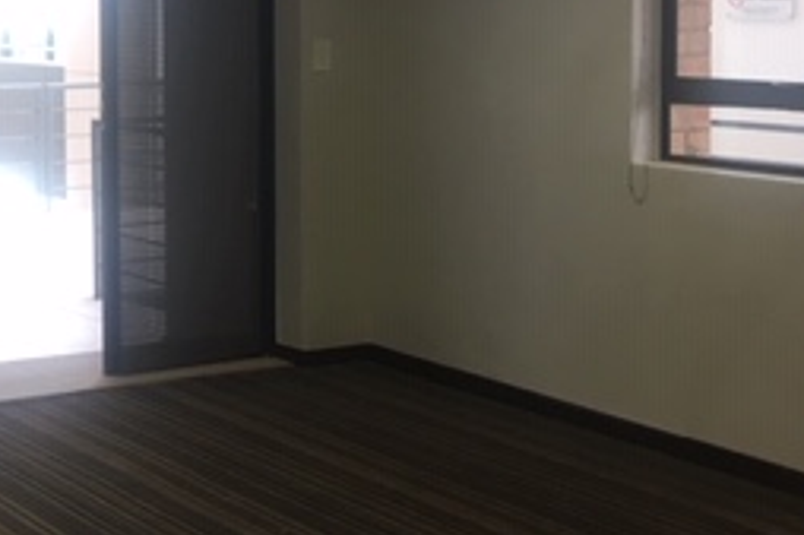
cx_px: -60
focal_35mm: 76
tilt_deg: -2.6
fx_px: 1696
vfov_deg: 17.7
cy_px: 60
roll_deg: +0.4
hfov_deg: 25.0
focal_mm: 4.15
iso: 25
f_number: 2.2
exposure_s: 1/33
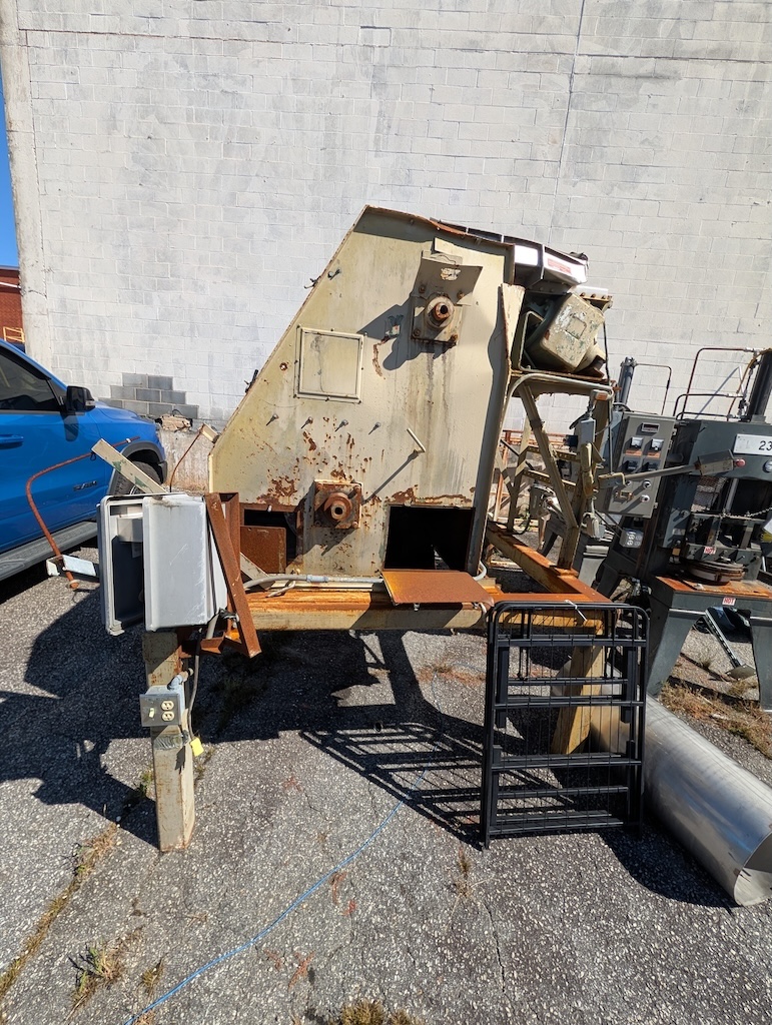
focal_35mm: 12
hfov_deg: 94.6
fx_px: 356
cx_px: 386
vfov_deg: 110.5
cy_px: 512
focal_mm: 2.02
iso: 53
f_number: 1.7
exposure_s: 1/1887
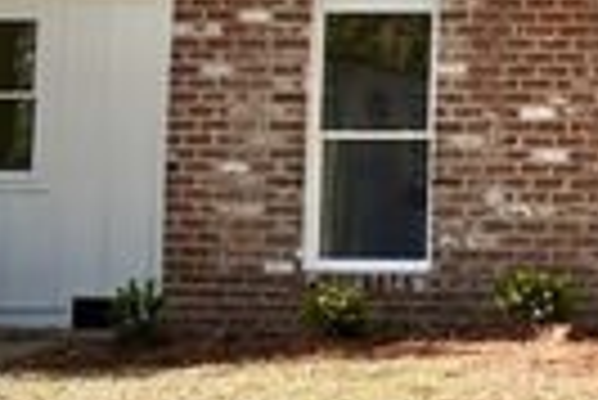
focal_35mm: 90
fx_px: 1497
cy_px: 65
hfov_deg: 18.1
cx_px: 1066
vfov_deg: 15.1
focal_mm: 16
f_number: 16
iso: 400
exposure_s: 1/80
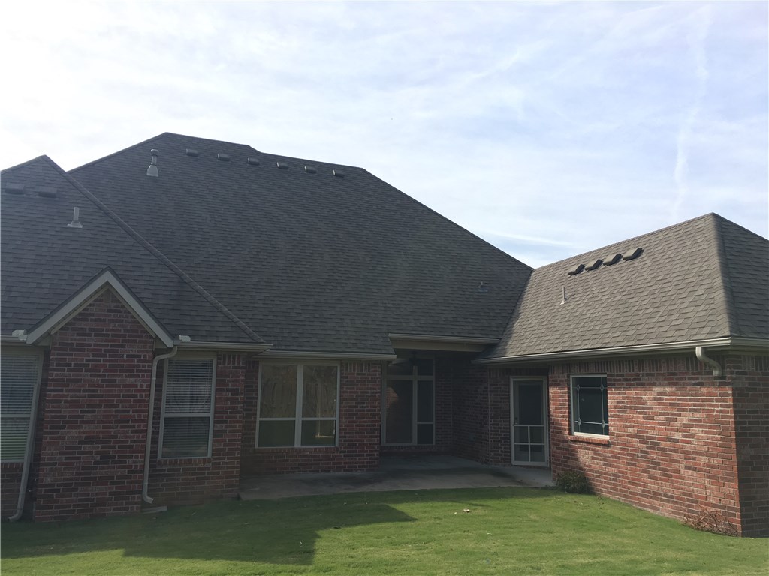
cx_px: 384
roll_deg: +0.0
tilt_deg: +9.9
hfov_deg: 61.7
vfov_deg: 48.2
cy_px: 288
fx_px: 644
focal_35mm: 29
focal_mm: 4.15
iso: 25
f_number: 2.2
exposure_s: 1/447
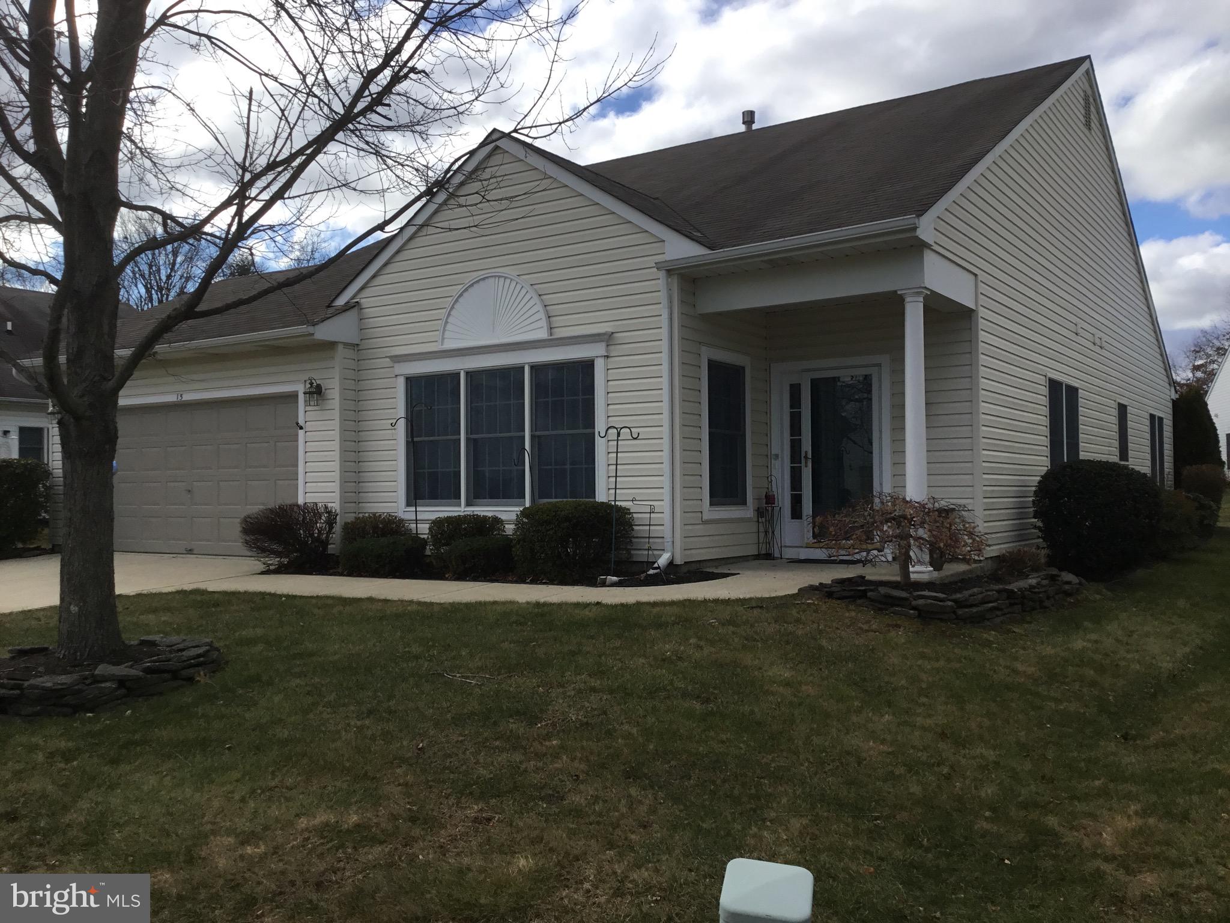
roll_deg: -0.8
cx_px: 615
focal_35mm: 31
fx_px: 1102
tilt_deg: -1.3
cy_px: 462
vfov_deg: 45.4
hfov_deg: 58.4
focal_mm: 3.3
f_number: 2.4
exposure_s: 1/1199
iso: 25
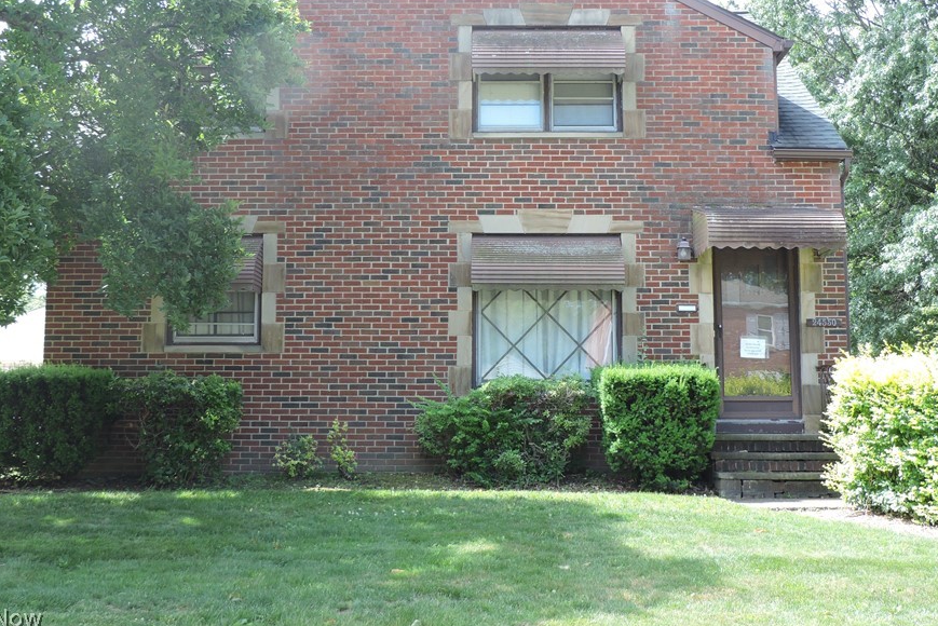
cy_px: 221
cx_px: 482
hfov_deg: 40.3
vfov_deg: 27.4
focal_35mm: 49
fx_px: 1277
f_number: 3.3
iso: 100
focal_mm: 7.1
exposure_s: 1/100
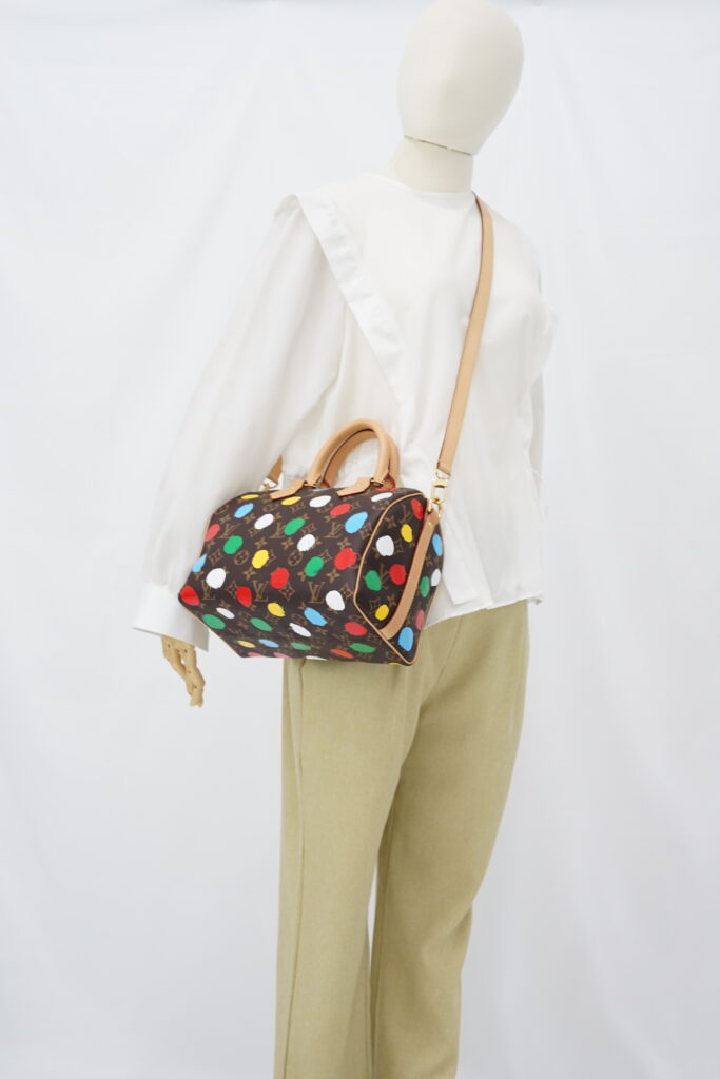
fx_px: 1499
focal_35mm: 50
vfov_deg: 39.6
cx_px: 360
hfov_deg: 27.0
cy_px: 540
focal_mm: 50
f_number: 6.3
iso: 640
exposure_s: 1/8
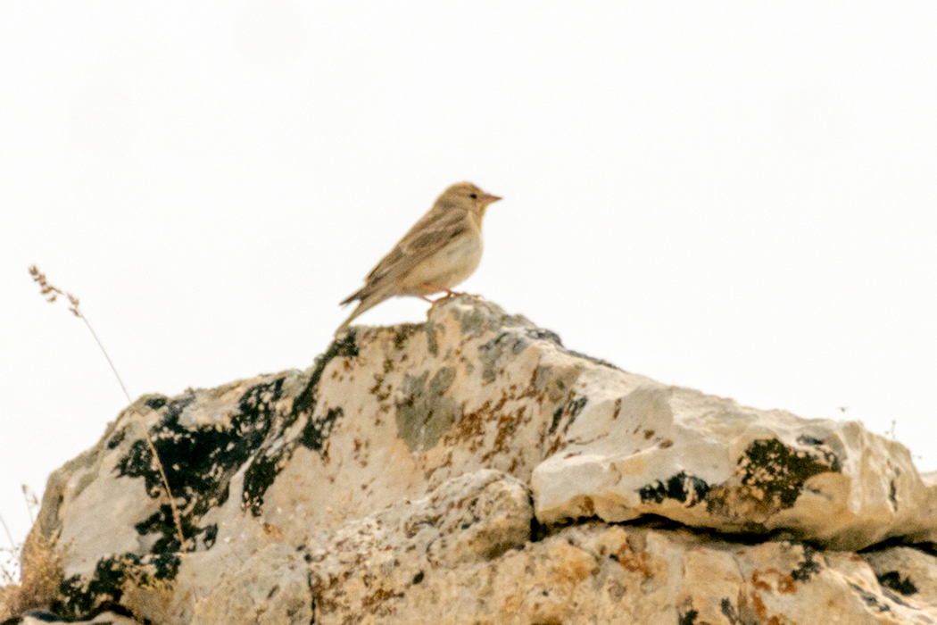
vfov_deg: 1.5
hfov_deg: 2.3
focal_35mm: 900
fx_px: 23423
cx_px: 468
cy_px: 312
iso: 320
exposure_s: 1/2000
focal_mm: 600
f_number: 6.7
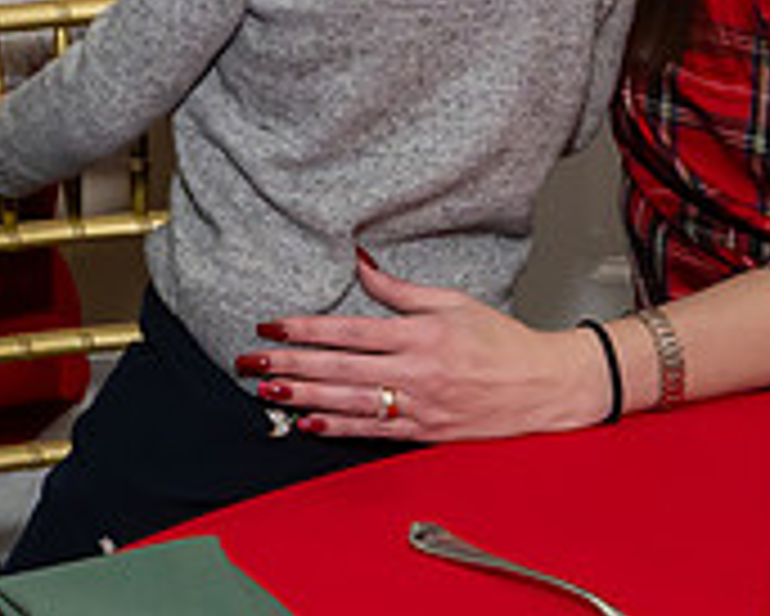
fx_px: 2531
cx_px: -350
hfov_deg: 16.0
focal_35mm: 111
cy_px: -380
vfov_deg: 13.0
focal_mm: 18
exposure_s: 1/250
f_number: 8
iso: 500
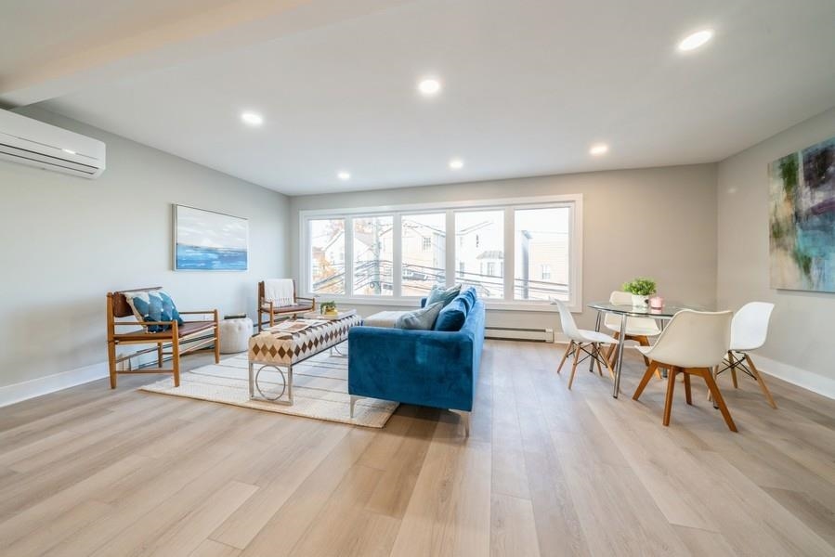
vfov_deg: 90.0
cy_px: 278
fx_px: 278
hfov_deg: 112.6
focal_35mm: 12
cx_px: 418
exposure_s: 1/3
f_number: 11
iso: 200
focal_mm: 12
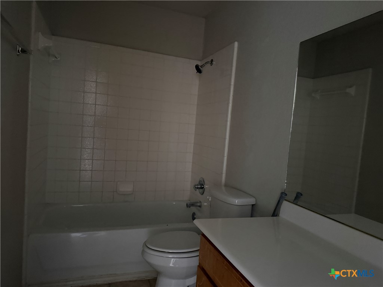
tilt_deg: -4.3
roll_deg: -4.8
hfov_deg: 71.6
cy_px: 144
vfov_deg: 56.8
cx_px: 192
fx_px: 266
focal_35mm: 24
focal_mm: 6.76
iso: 1600
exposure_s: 1/30
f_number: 1.78
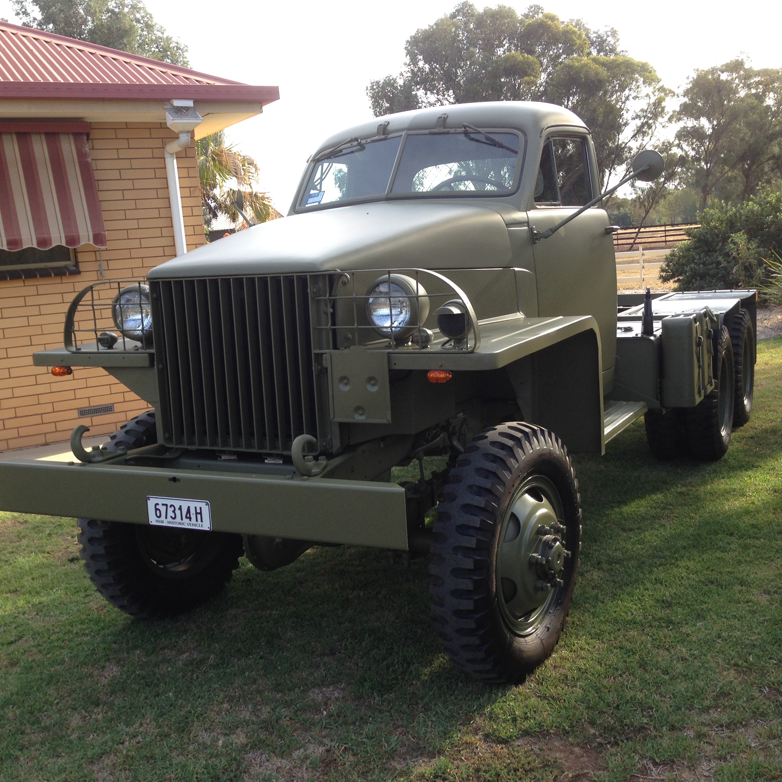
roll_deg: +5.6
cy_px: 391
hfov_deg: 42.8
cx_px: 366
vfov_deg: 42.8
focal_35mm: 39
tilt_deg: -9.2
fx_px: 997
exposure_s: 1/256
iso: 50
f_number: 2.4
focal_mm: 4.12
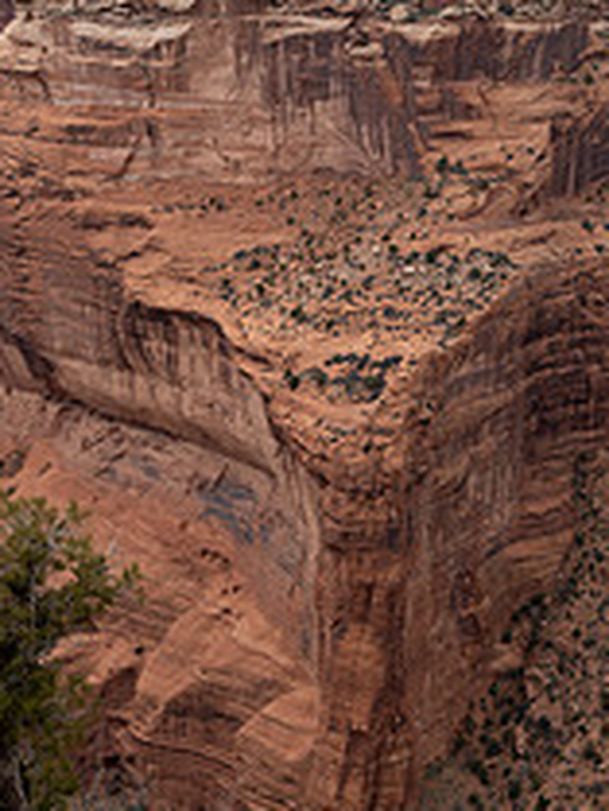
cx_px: 471
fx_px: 2273
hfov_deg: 15.2
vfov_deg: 20.2
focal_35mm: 97
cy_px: 279
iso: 400
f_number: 4.5
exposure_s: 1/640
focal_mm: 47
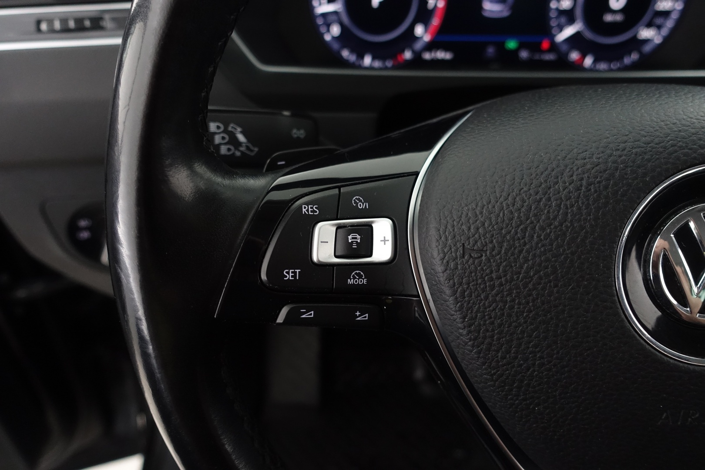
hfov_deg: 73.7
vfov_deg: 53.1
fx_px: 470
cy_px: 235
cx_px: 352
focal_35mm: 24
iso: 1000
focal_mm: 8.8
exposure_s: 1/30
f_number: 2.5
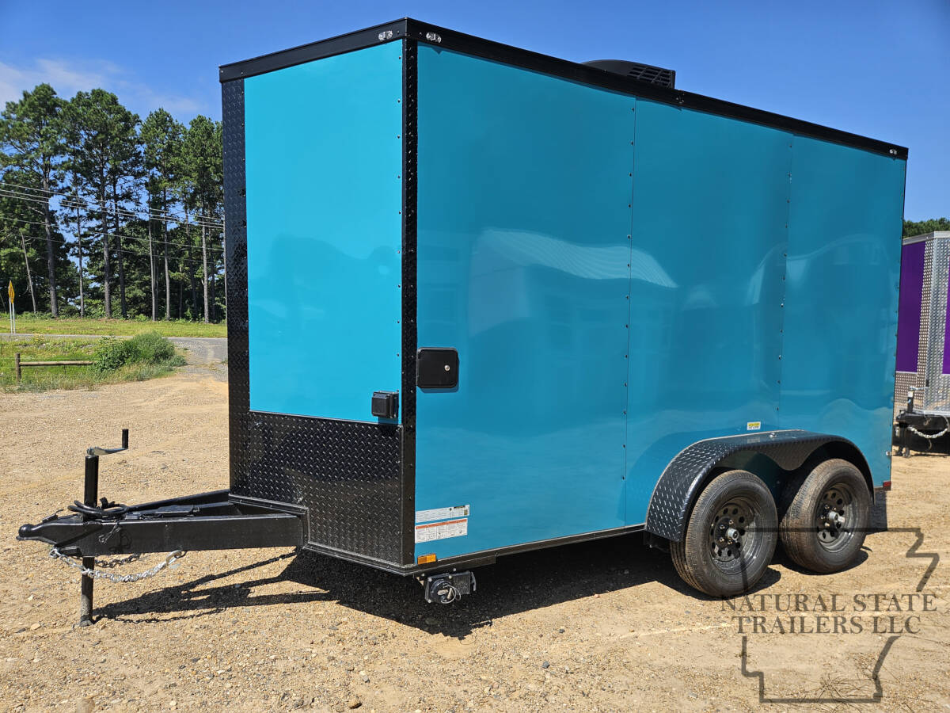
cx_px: 475
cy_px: 356
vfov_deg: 58.9
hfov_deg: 73.9
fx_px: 631
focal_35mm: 23
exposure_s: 1/1542
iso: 25
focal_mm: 5.4
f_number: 1.8
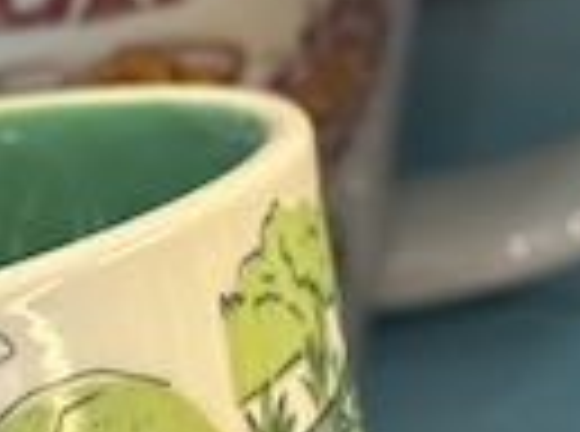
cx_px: -225
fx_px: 3993
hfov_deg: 8.2
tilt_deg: -43.1
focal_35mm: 239
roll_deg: -1.2
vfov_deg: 6.0
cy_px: 828
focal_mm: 6.76
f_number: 1.78
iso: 200
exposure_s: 1/60
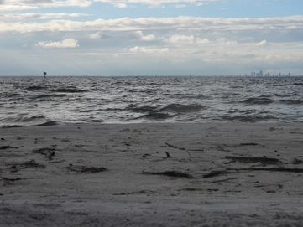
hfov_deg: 24.9
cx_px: 195
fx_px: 683
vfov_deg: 18.9
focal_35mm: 78
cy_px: 80
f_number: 3.5
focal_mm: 9.8
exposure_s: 1/1600
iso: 100
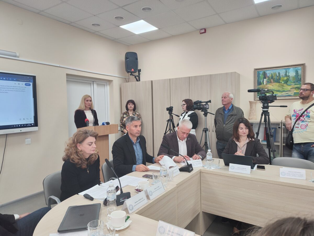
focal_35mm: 23
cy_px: 118
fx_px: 209
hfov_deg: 73.9
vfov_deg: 58.9
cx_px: 157
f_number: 1.88
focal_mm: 5.56
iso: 236
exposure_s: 1/100
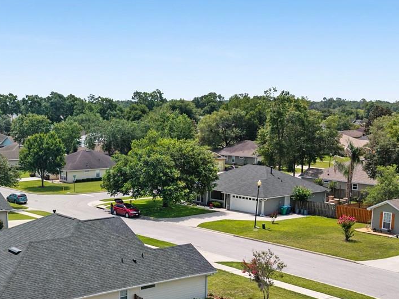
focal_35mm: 54
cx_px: 109
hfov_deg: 34.9
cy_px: 233
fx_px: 622
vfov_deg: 26.6
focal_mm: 8.67
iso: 220
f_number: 1.8
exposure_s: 1/6000
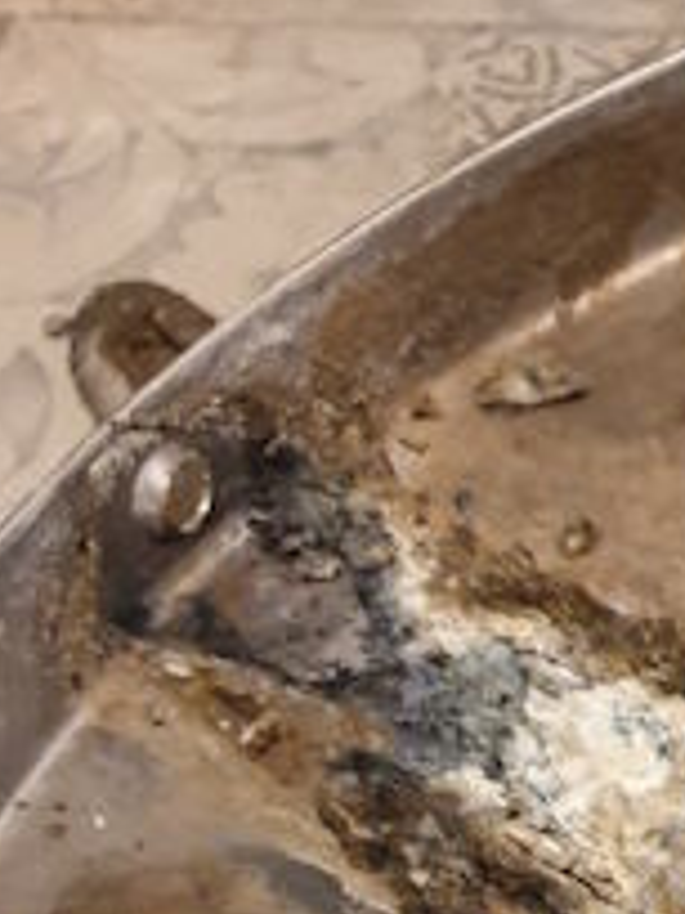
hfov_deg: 13.1
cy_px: 1550
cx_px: 1236
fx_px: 2691
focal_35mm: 102
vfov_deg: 16.6
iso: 250
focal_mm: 4.3
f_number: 1.5
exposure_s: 1/17
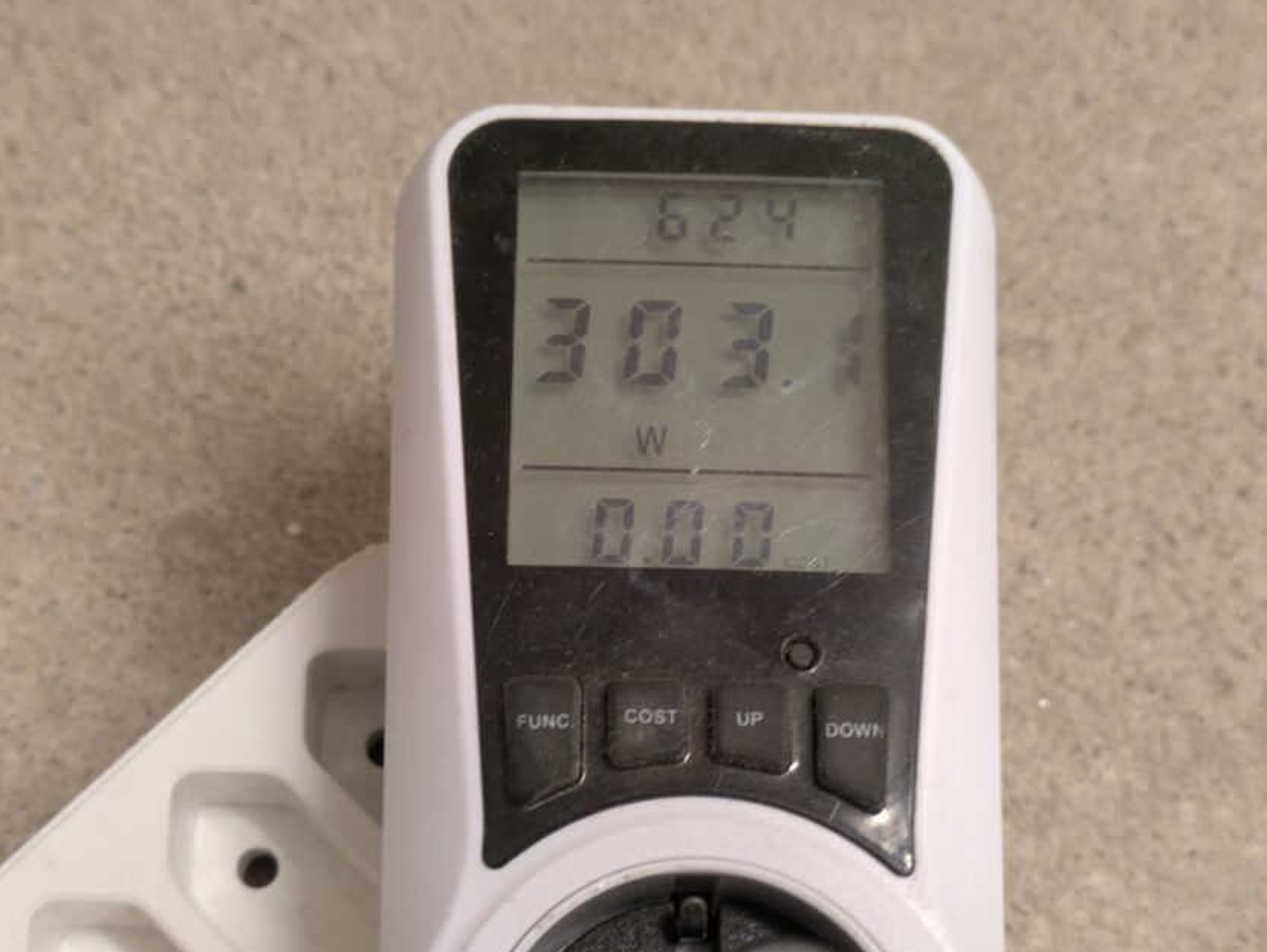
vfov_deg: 23.3
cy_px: 519
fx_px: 2308
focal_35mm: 63
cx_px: 659
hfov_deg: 30.7
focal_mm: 5.43
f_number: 1.89
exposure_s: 1/50
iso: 451
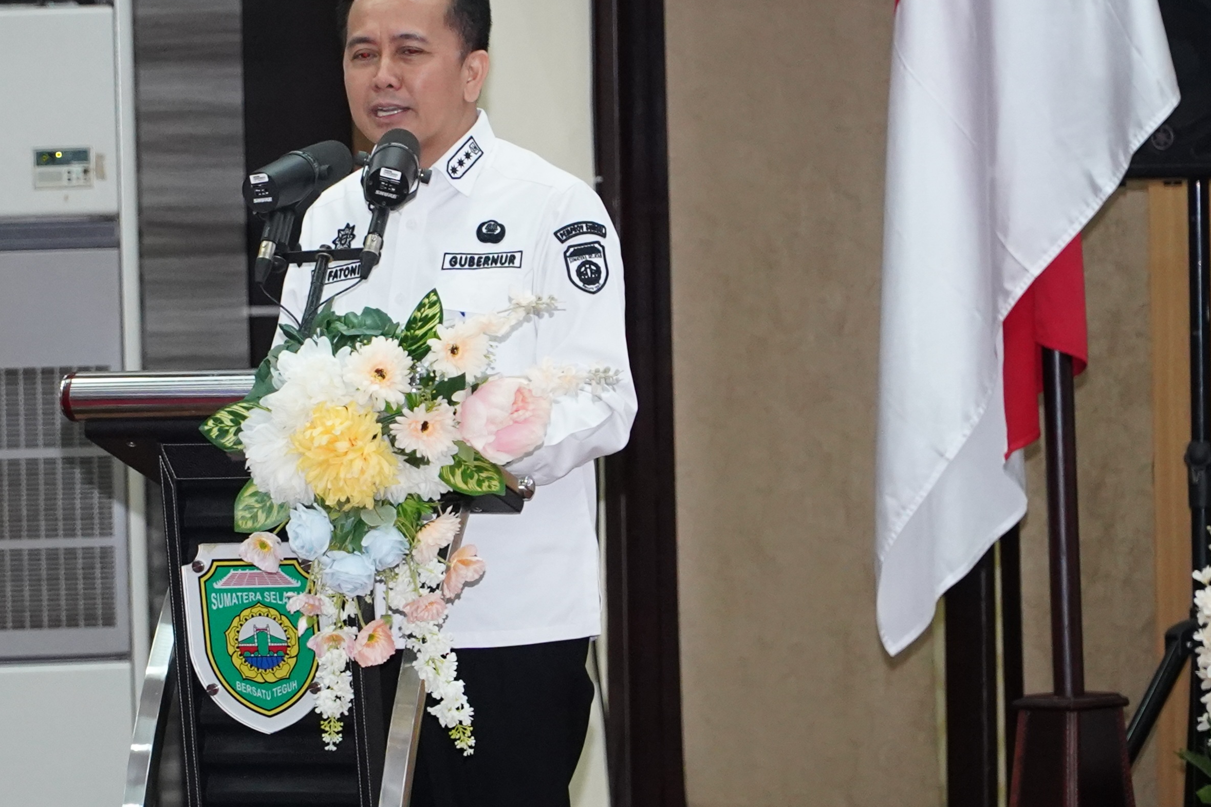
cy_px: 274
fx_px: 8207
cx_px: 373
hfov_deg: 8.4
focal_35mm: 244
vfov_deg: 5.6
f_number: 4.5
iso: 4000
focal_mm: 105
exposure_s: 1/125
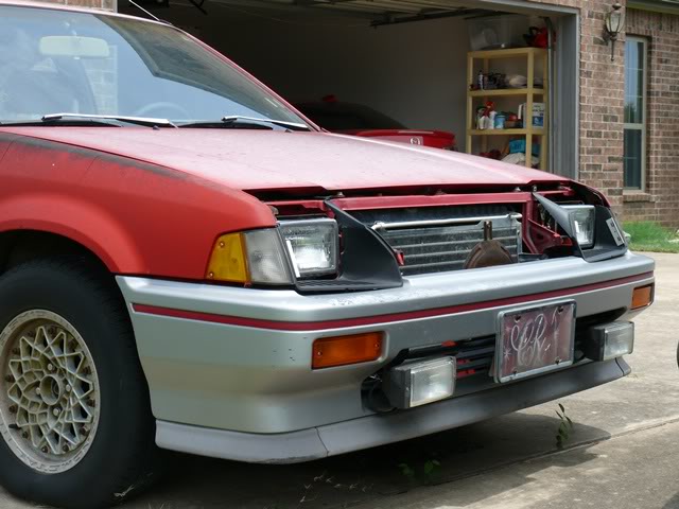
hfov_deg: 30.7
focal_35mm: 63
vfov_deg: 23.3
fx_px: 1236
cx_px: 340
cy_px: 254
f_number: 5.6
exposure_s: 1/250
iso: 100
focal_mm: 13.4
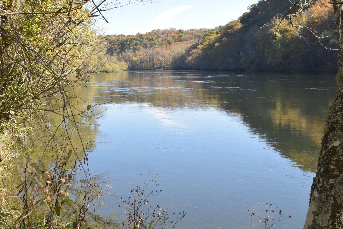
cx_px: 173
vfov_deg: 28.6
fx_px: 448
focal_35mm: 47
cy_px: 91
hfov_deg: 41.9
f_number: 8
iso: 220
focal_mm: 24
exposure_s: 1/250
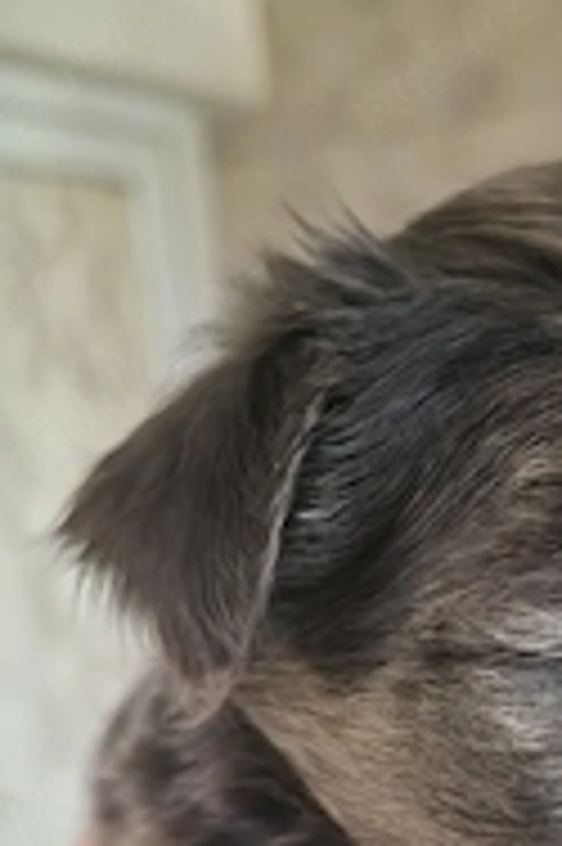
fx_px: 1196
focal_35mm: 51
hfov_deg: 25.0
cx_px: 584
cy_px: 778
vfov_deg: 36.3
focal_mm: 5.4
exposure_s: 1/25.1
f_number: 1.8
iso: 2500
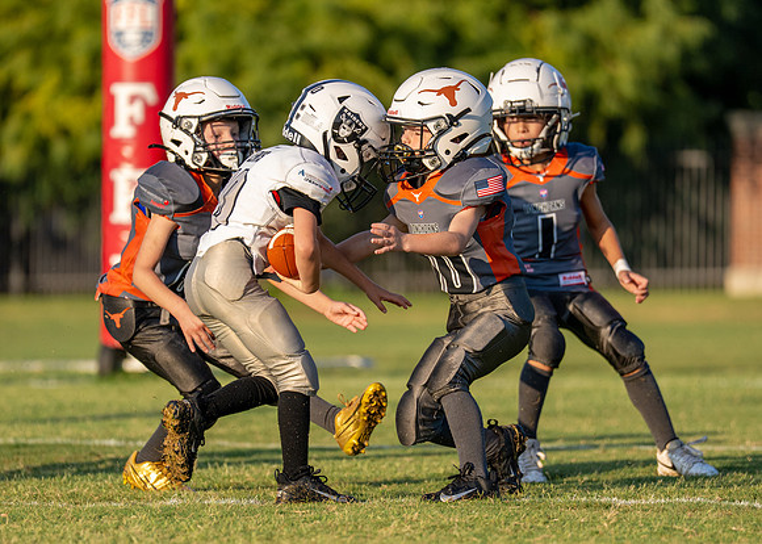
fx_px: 7434
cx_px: 353
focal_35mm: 344
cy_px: 303
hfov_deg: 5.9
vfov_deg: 4.2
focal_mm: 200
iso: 320
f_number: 2.8
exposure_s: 1/3200
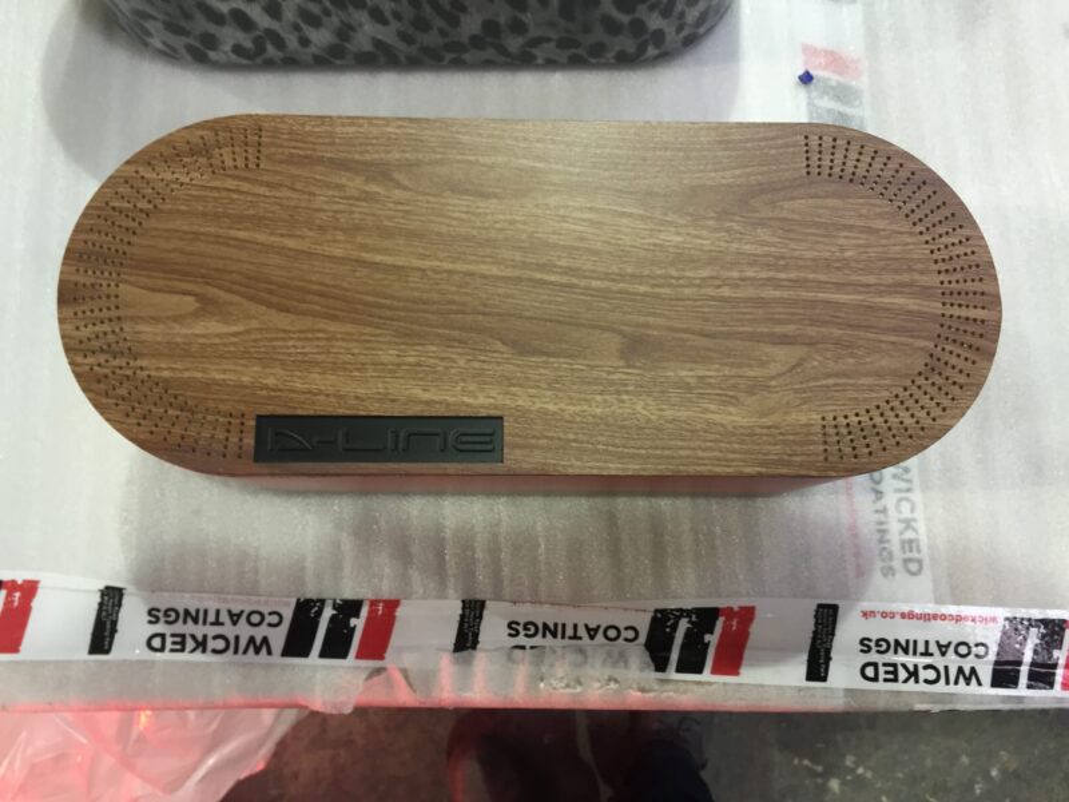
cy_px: 401
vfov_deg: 48.2
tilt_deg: -79.5
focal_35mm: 29
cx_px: 534
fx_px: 896
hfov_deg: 61.7
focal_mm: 4.15
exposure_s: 1/33
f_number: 2.2
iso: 125
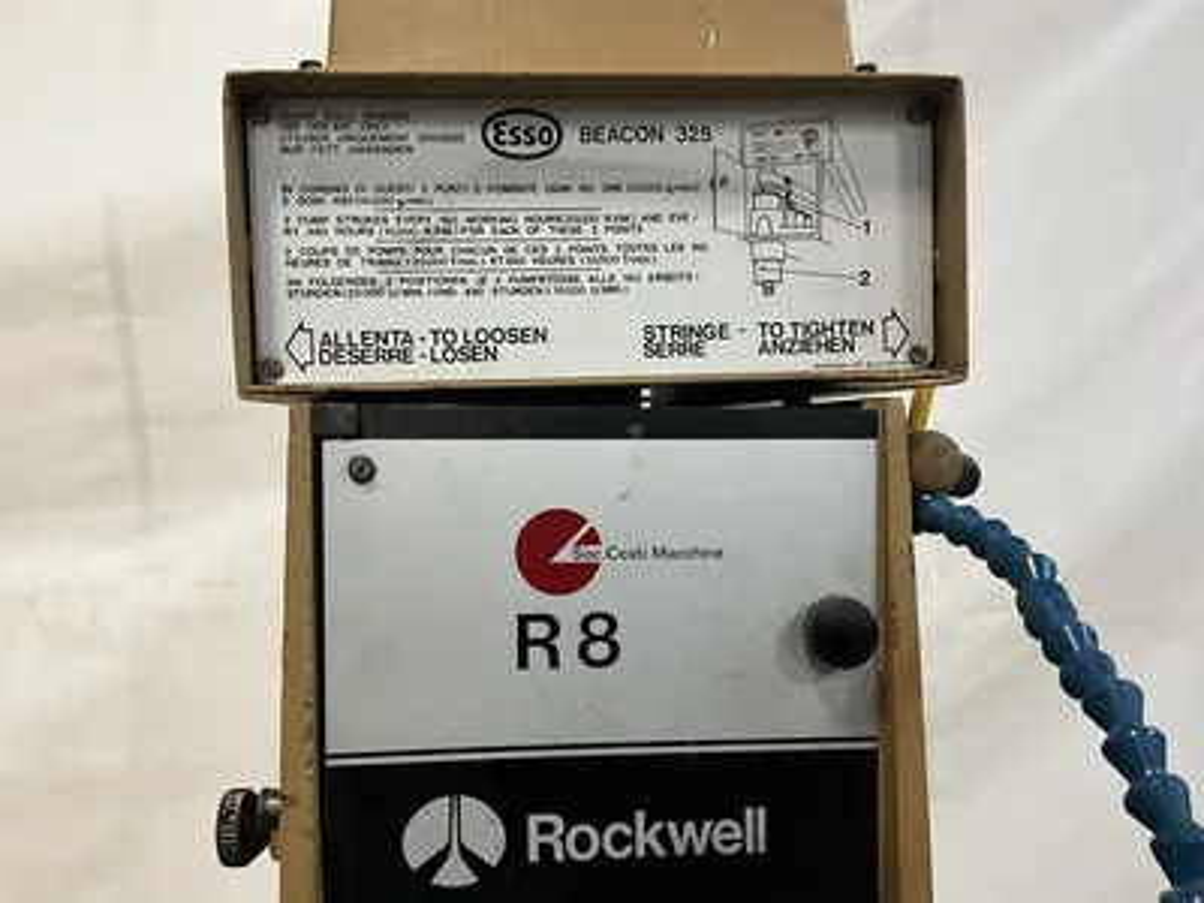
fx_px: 1009
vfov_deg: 48.2
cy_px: 452
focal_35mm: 29
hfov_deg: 61.7
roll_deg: +0.7
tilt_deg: -3.2
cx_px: 602
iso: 320
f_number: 1.8
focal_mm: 3
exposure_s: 1/54
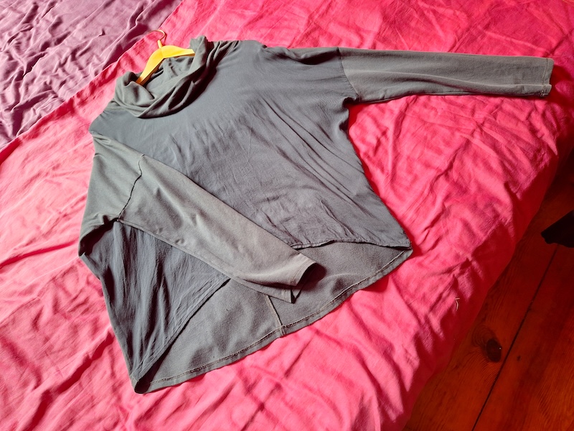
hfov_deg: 73.9
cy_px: 216
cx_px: 287
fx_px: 381
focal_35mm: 23
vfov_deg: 58.9
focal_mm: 5.54
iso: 125
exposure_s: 1/50
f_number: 1.8
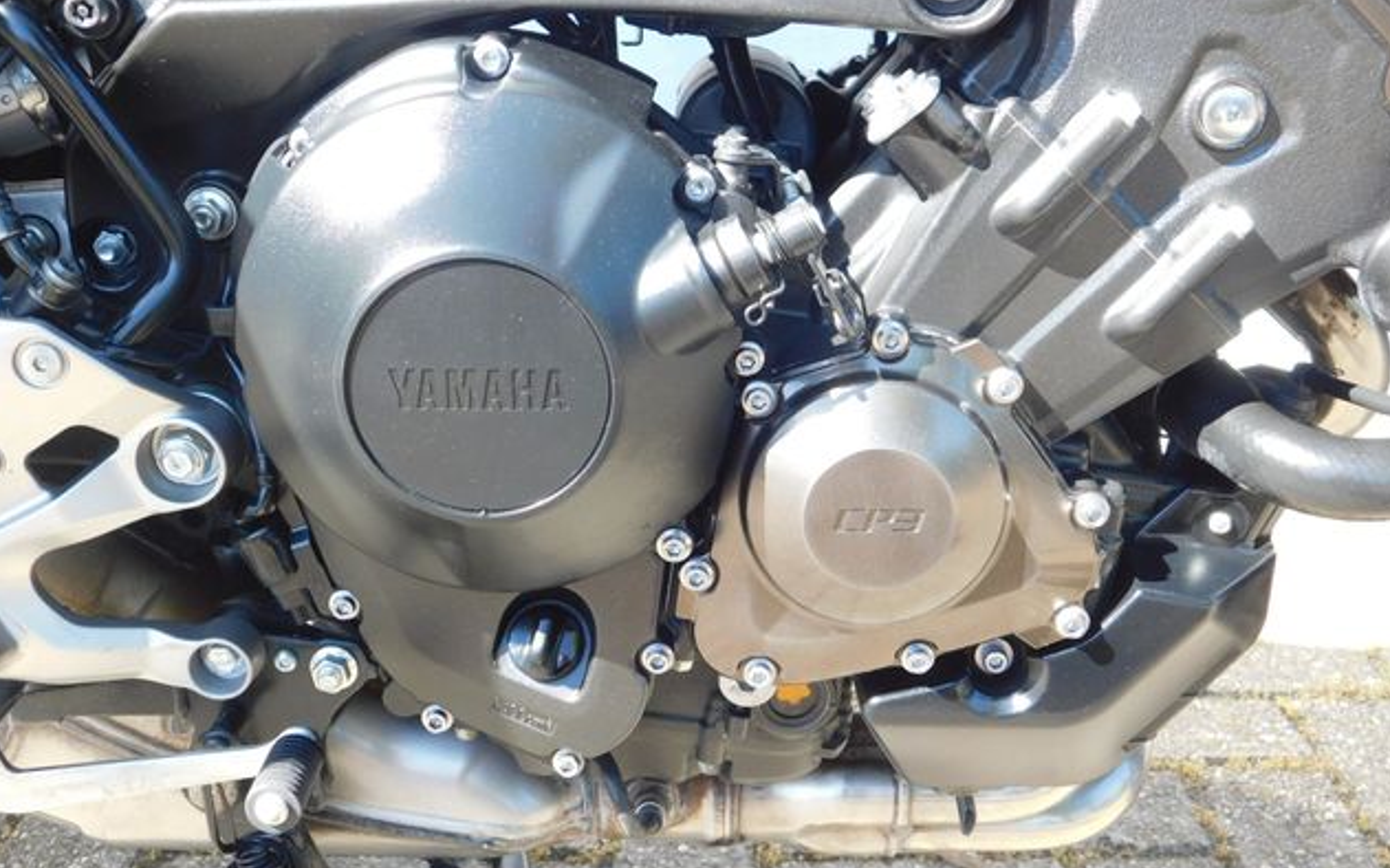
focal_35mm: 43
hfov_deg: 46.2
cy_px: 449
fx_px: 1628
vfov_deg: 29.8
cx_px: 698
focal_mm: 7.1
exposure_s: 1/80
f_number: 3.6
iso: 125
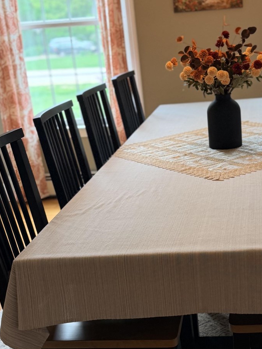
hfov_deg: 23.8
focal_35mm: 61
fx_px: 615
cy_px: 221
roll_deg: +6.5
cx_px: 199
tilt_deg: -16.9
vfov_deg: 31.5
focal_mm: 6.76
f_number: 1.78
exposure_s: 1/60
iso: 100
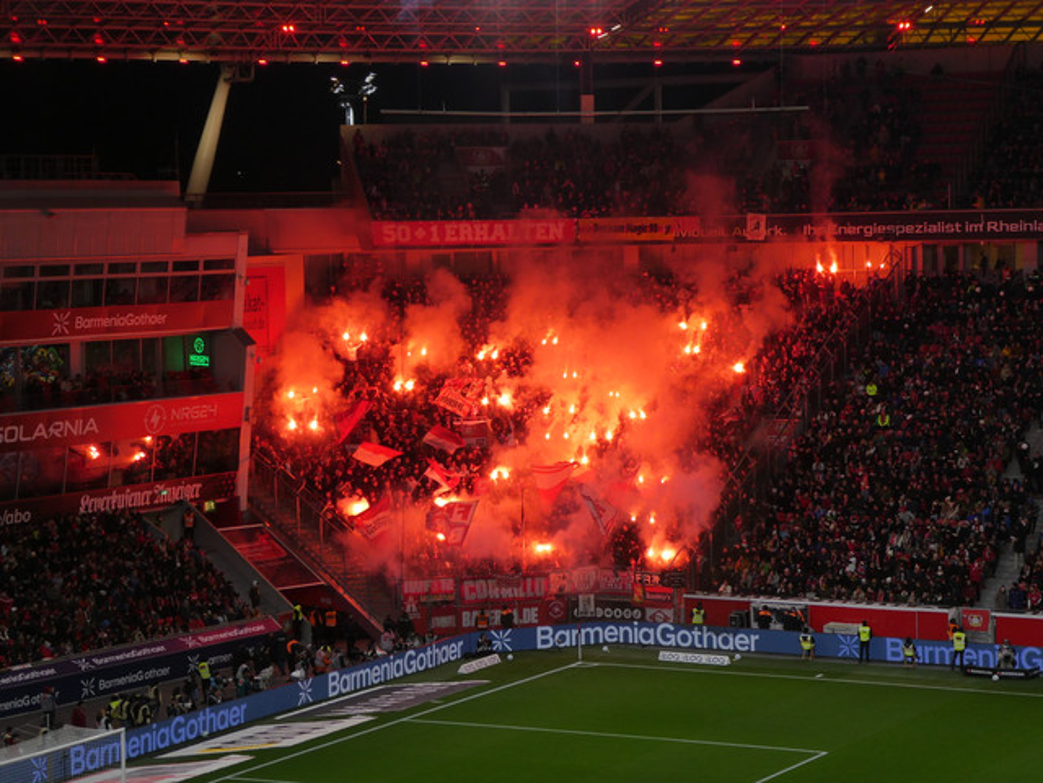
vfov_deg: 16.4
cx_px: 522
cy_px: 392
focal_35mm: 90
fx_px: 2712
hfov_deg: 21.8
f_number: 4.9
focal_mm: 16.1
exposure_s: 1/125
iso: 80
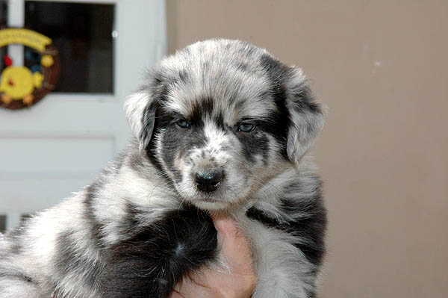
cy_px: 149
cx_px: 224
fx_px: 1306
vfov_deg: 13.0
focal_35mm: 105
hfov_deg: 19.5
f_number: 14
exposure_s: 1/500
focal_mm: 70
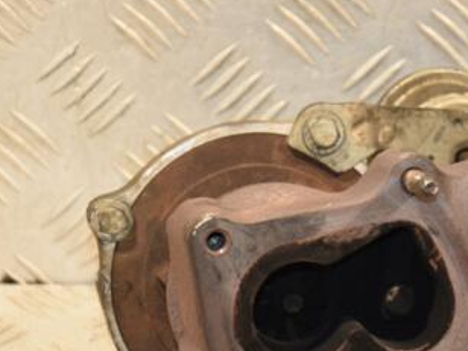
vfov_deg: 7.0
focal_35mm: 211
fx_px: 2852
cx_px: 360
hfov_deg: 9.4
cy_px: 269
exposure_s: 1/100
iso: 800
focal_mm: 75
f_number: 5.3
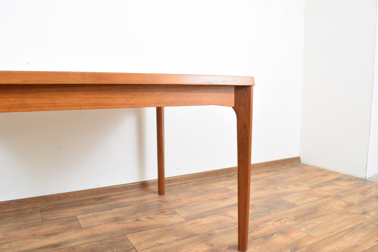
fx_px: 283
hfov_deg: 67.4
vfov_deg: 47.9
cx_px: 189
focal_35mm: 27
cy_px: 126
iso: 100
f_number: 22
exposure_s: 5
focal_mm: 18
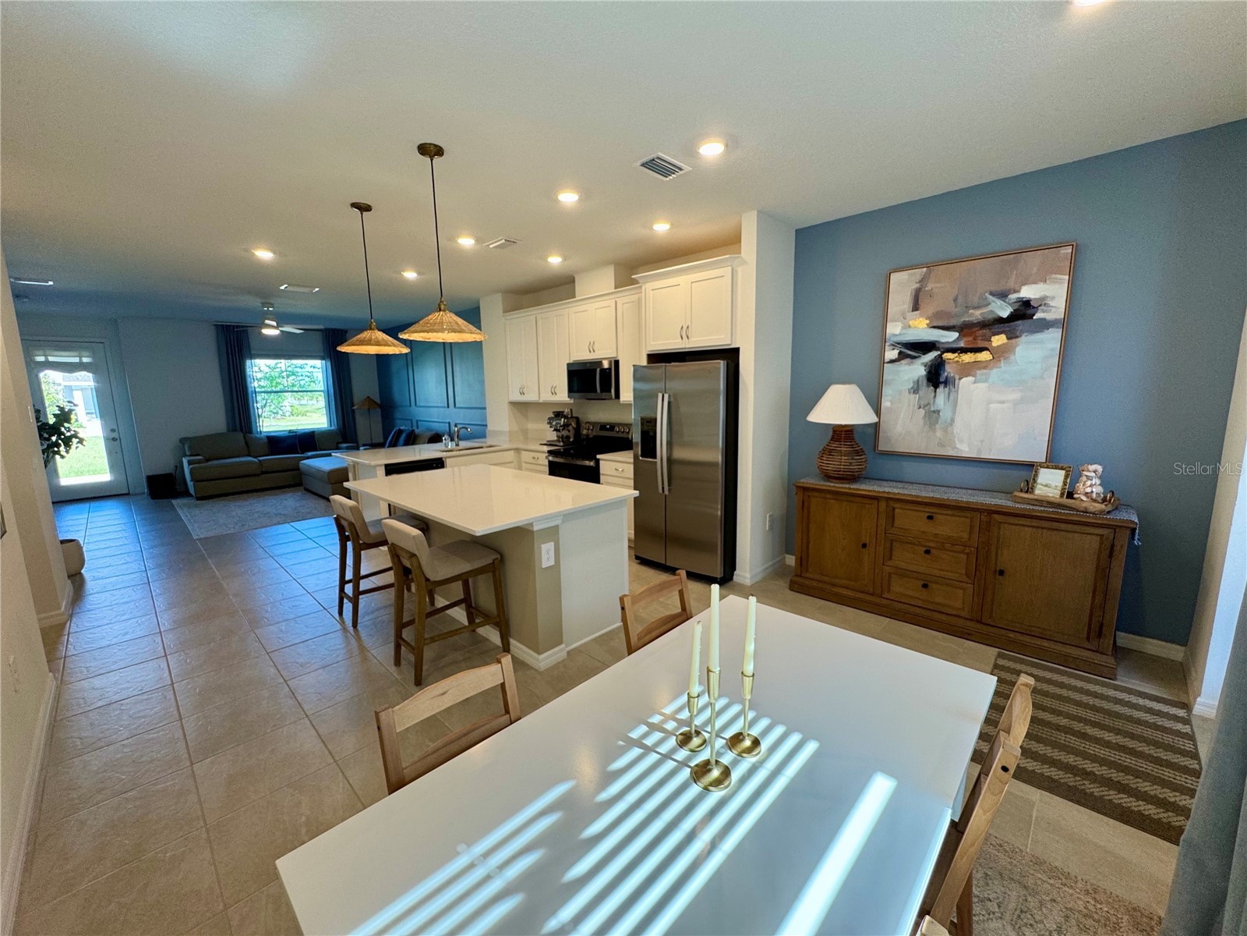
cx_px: 624
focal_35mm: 14
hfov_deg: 102.1
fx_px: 504
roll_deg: +0.8
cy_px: 468
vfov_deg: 85.7
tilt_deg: -9.3
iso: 100
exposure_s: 1/120
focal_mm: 2.22
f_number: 2.2
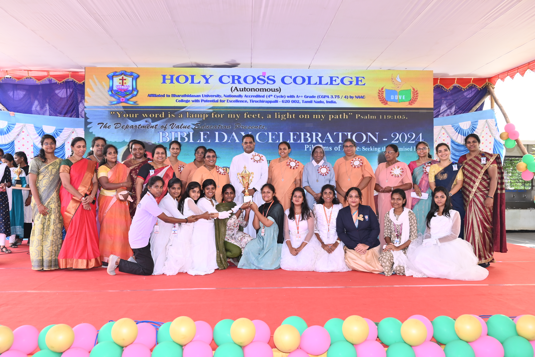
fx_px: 468
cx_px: 268
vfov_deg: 41.7
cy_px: 178
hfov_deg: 59.5
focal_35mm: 32
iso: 250
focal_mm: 31.5
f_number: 5
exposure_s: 1/160
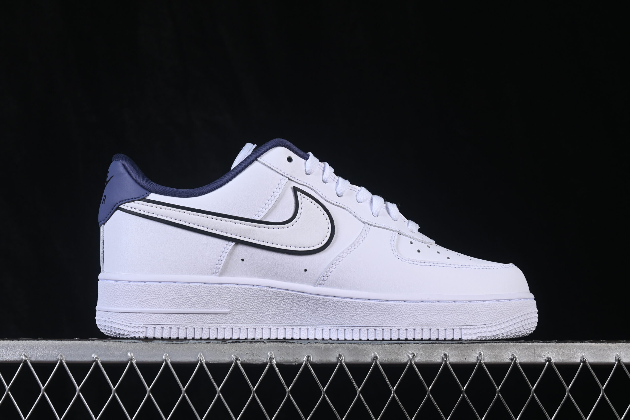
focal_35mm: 75
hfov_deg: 27.0
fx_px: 1312
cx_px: 315
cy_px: 210
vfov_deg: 18.2
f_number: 8
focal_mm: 50
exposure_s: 1/80
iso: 160
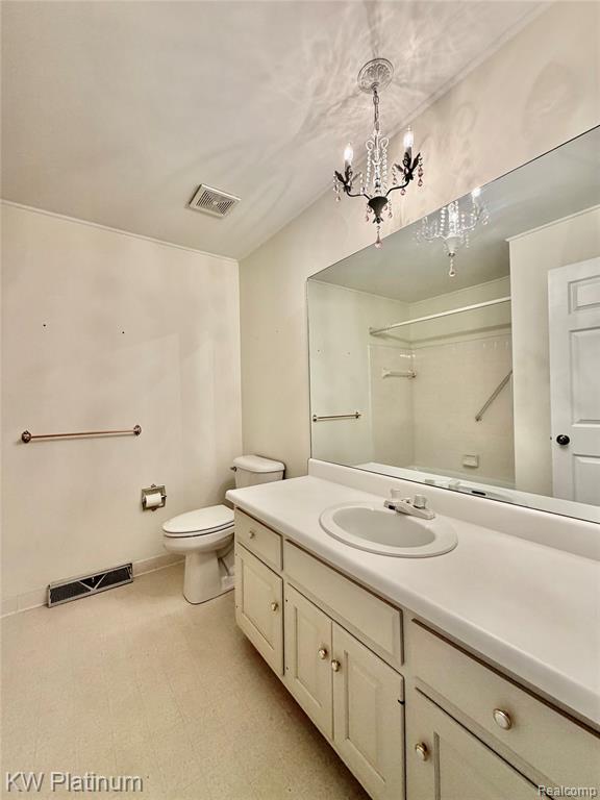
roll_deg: +1.0
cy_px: 400
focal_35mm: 14
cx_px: 300
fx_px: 324
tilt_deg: +2.1
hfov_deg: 85.7
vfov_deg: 102.1
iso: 160
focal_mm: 2.22
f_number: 2.2
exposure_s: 1/120
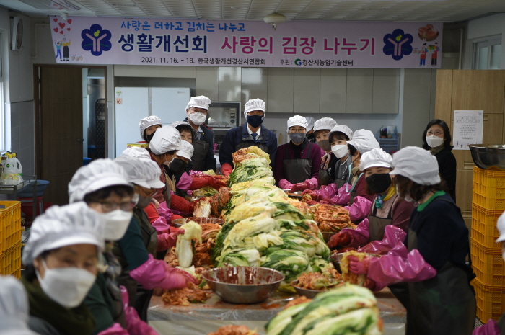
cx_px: 252
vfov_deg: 20.9
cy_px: 168
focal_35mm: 65
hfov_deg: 31.0
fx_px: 911
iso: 320
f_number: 2.8
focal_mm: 65
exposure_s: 1/60
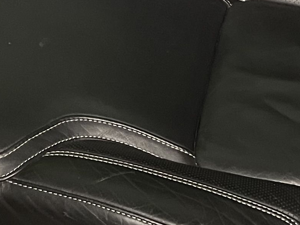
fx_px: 1153
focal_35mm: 133
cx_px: 154
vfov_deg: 10.5
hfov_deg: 14.8
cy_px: -172
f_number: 1.6
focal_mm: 4.2
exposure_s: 1/50
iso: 400
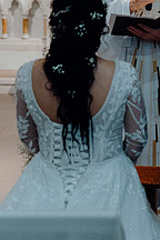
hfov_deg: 10.9
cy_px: 64
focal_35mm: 125
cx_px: 158
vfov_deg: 16.3
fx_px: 833
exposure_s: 1/160
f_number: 3.5
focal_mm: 60
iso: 2000
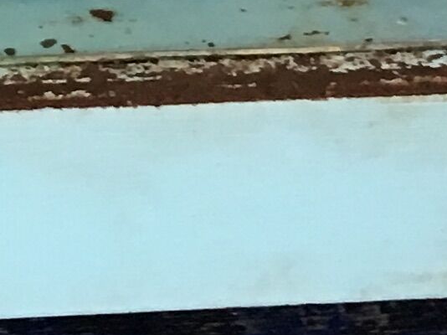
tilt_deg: -28.5
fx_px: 2827
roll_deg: -1.7
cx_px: -80
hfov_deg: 8.9
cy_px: -558
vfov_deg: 6.4
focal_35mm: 219
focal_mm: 4.15
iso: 80
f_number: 2.2
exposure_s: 1/17
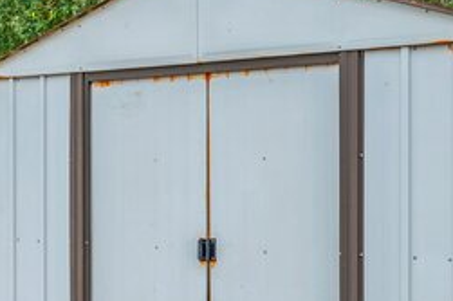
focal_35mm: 90
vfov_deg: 15.2
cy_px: 141
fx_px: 1132
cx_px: 298
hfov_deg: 22.6
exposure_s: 1/60
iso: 100
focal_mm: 30
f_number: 9
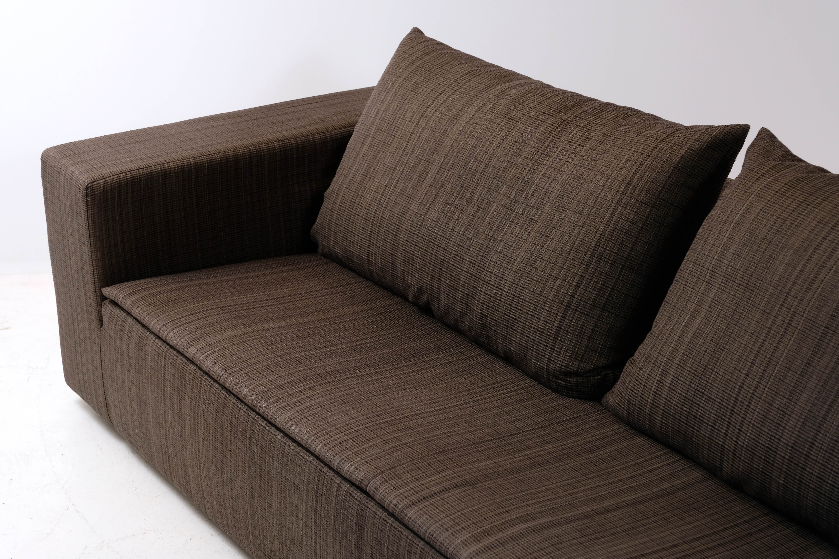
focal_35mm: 66
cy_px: 280
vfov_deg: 20.6
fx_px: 1538
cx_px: 420
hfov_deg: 30.5
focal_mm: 44.1
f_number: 6.4
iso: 640
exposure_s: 1/20
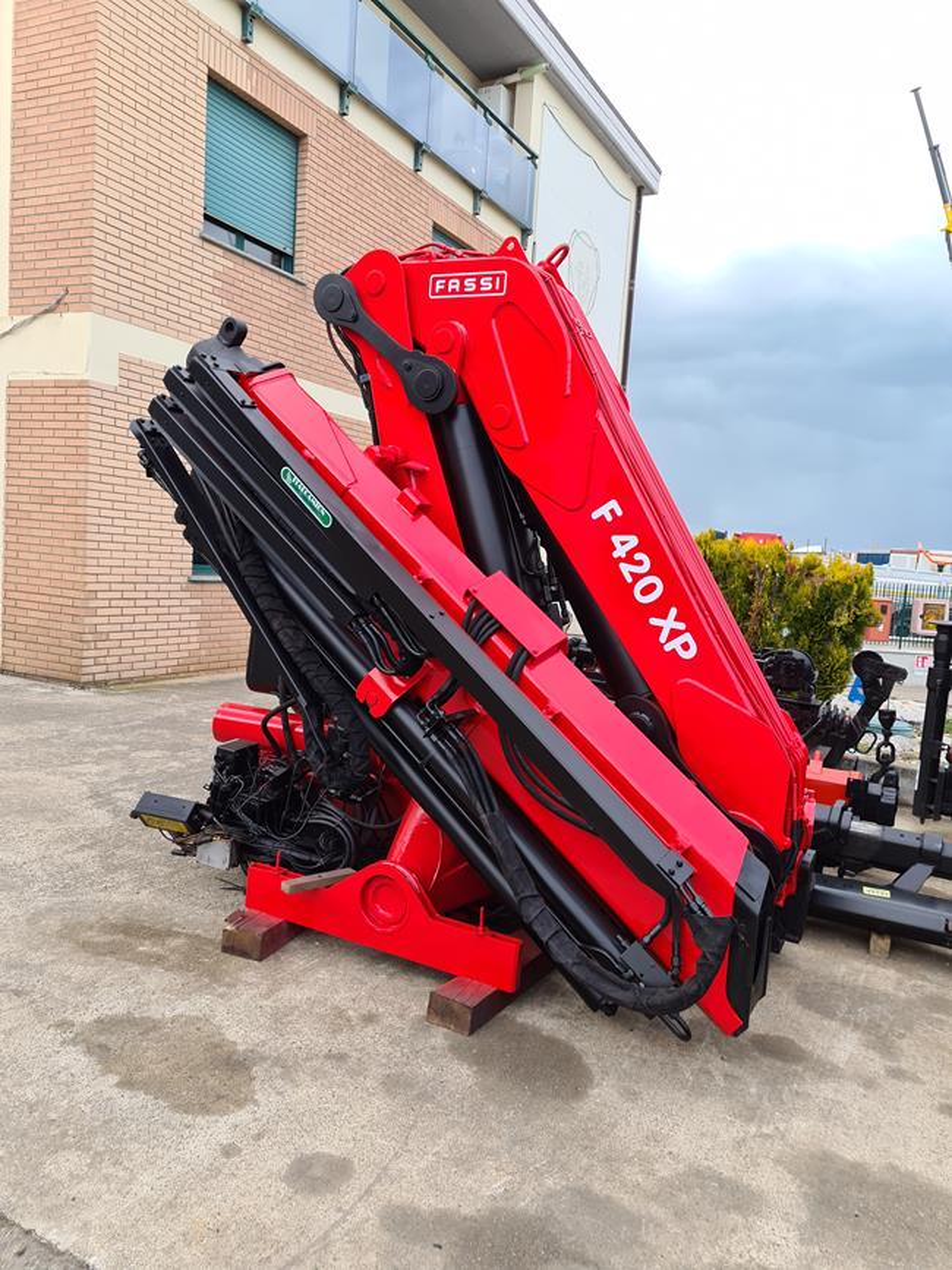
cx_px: 476
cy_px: 635
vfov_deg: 67.3
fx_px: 954
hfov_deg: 53.1
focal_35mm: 26
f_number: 1.8
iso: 50
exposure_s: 1/528
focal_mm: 5.4
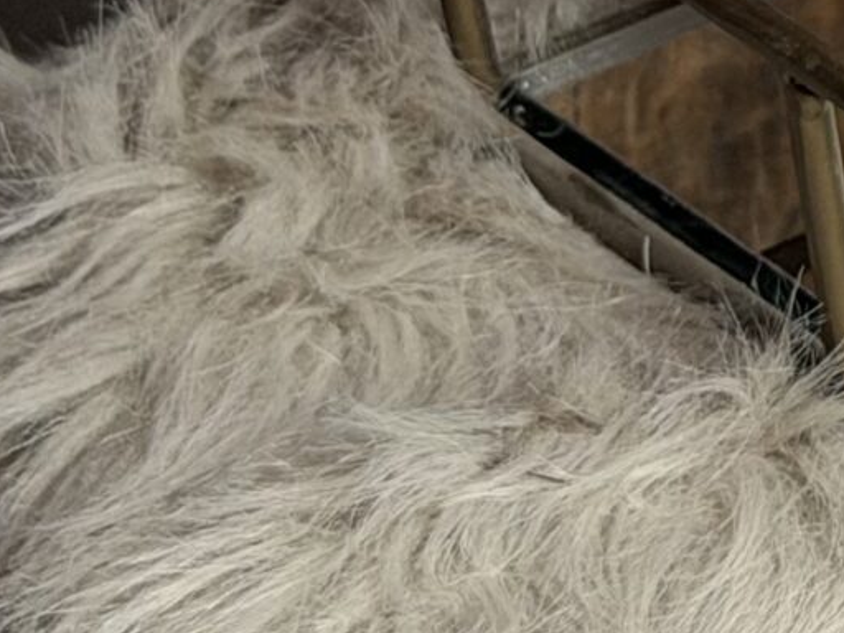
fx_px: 5852
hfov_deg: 7.8
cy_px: -364
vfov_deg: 6.1
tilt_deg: -28.1
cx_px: 1828
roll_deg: +1.3
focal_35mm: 240
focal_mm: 6.76
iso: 50
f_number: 1.78
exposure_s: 1/160
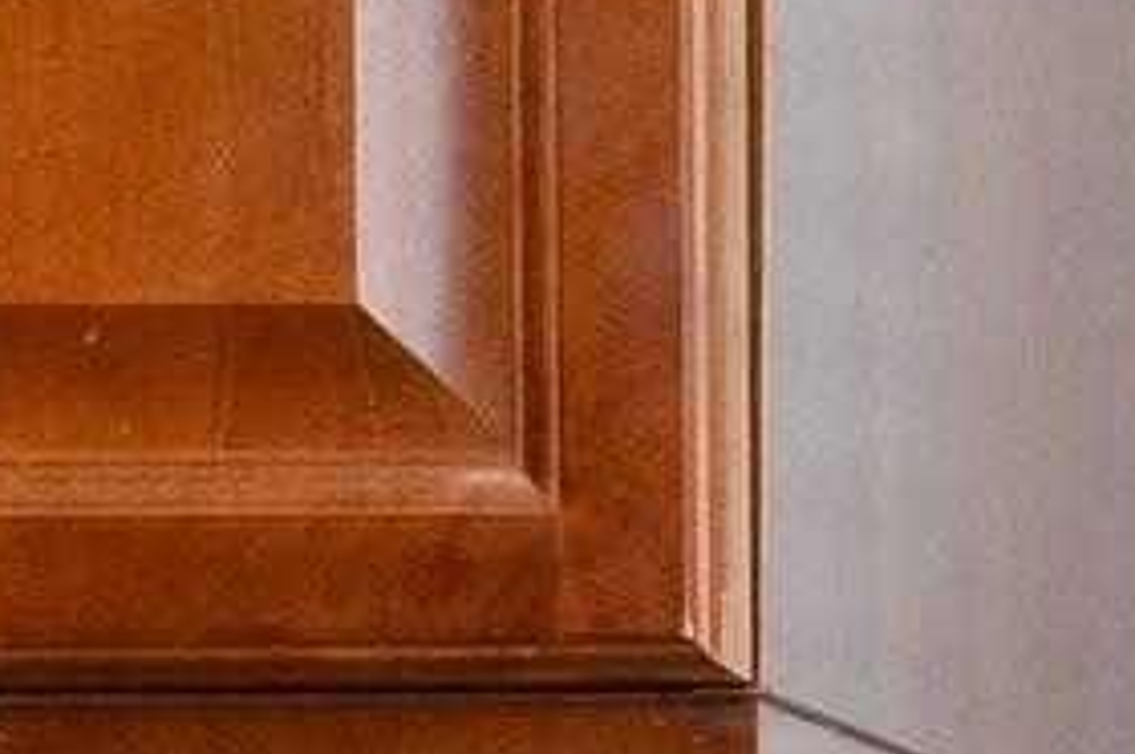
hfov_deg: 10.2
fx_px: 5405
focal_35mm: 172
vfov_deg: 7.5
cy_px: 1735
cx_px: 2866
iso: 320
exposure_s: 1/30
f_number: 9
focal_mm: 23.5
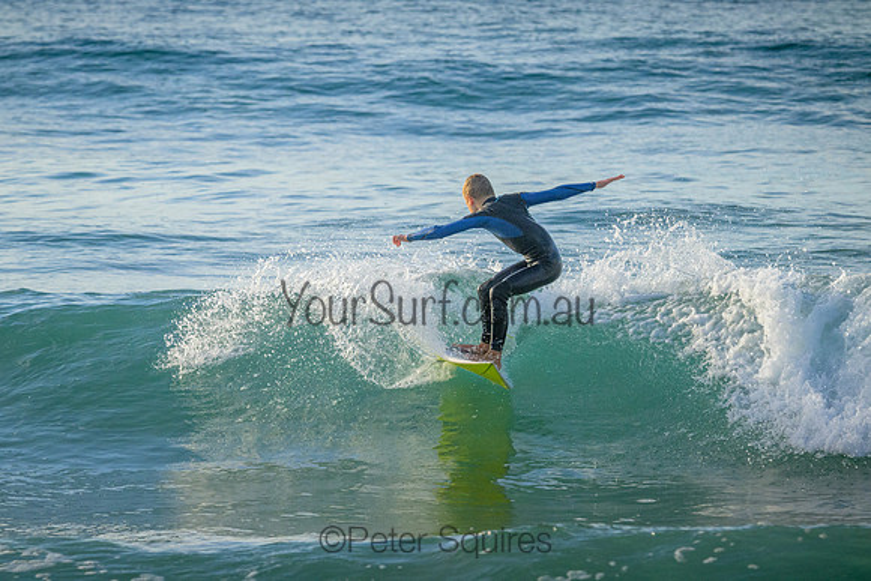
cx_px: 436
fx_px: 11132
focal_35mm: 460
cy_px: 290
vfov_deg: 3.0
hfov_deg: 4.5
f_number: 11
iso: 2500
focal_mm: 460
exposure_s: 1/2000
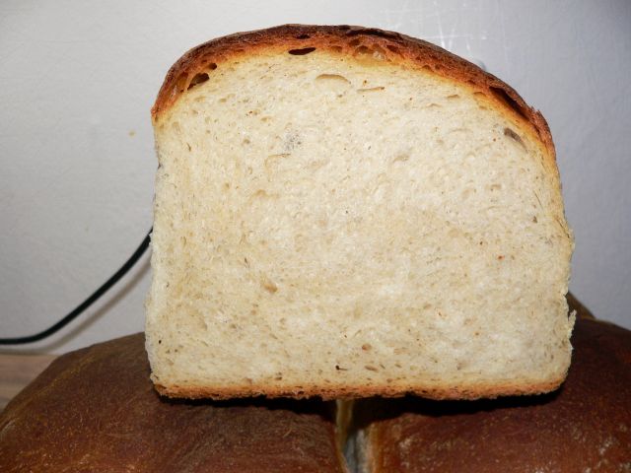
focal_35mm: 36
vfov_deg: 39.7
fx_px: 656
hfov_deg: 51.4
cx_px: 316
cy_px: 236
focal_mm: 6
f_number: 2.8
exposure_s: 1/60
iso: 100
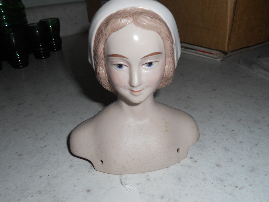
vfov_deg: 42.9
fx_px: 256
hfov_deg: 55.4
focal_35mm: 33
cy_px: 101
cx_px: 134
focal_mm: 5.8
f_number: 8.8
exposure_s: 1/25
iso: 80
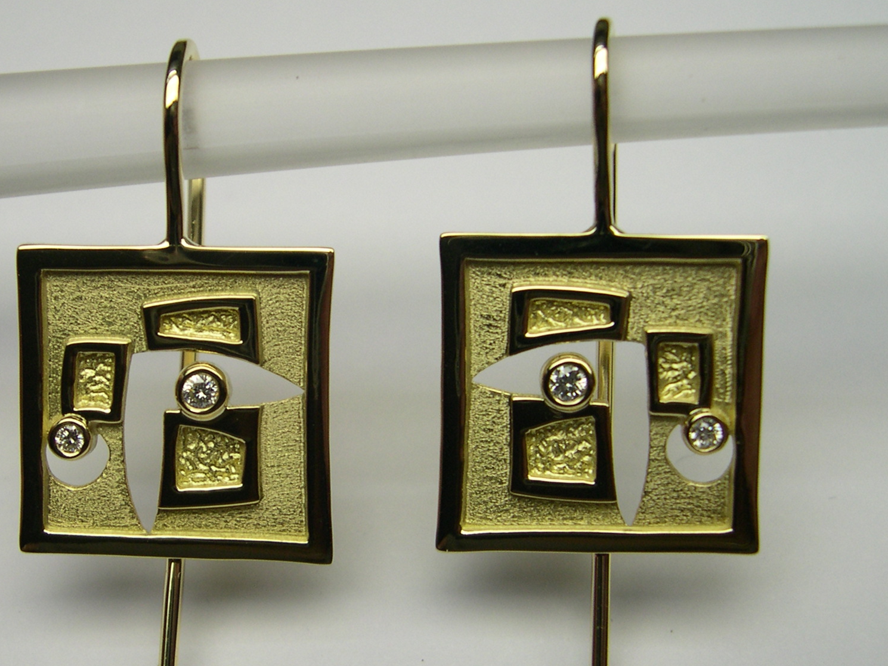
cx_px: 338
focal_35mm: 58
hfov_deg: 33.1
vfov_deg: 25.2
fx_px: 1488
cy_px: 405
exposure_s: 1/131
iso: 100
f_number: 2.8
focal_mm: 8
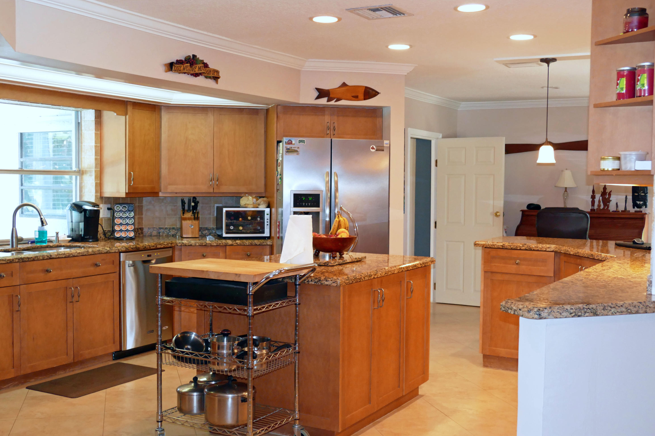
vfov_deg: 31.9
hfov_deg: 46.4
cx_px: 330
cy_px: 221
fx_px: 764
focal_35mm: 42
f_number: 3.2
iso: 800
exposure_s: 1/60
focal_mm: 15.02
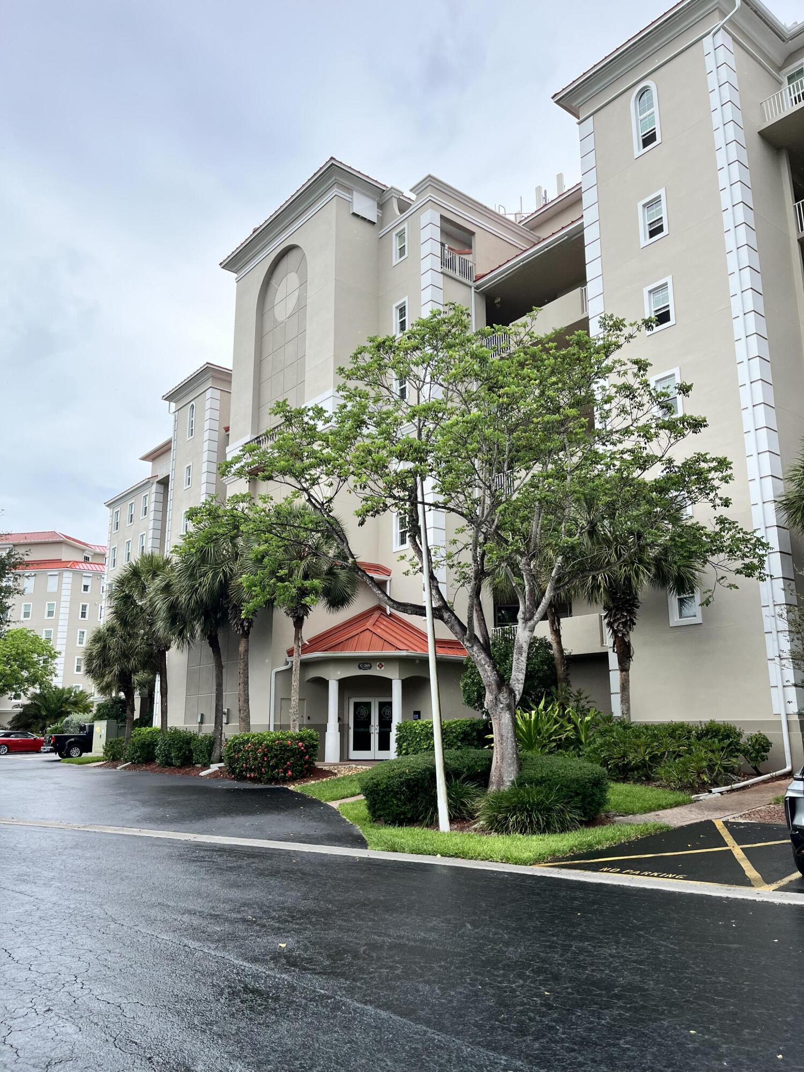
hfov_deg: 53.1
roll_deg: +0.1
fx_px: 805
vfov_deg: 67.3
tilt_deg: +12.9
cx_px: 402
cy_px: 536
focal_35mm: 26
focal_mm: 5.1
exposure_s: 1/1992
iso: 50
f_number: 1.6
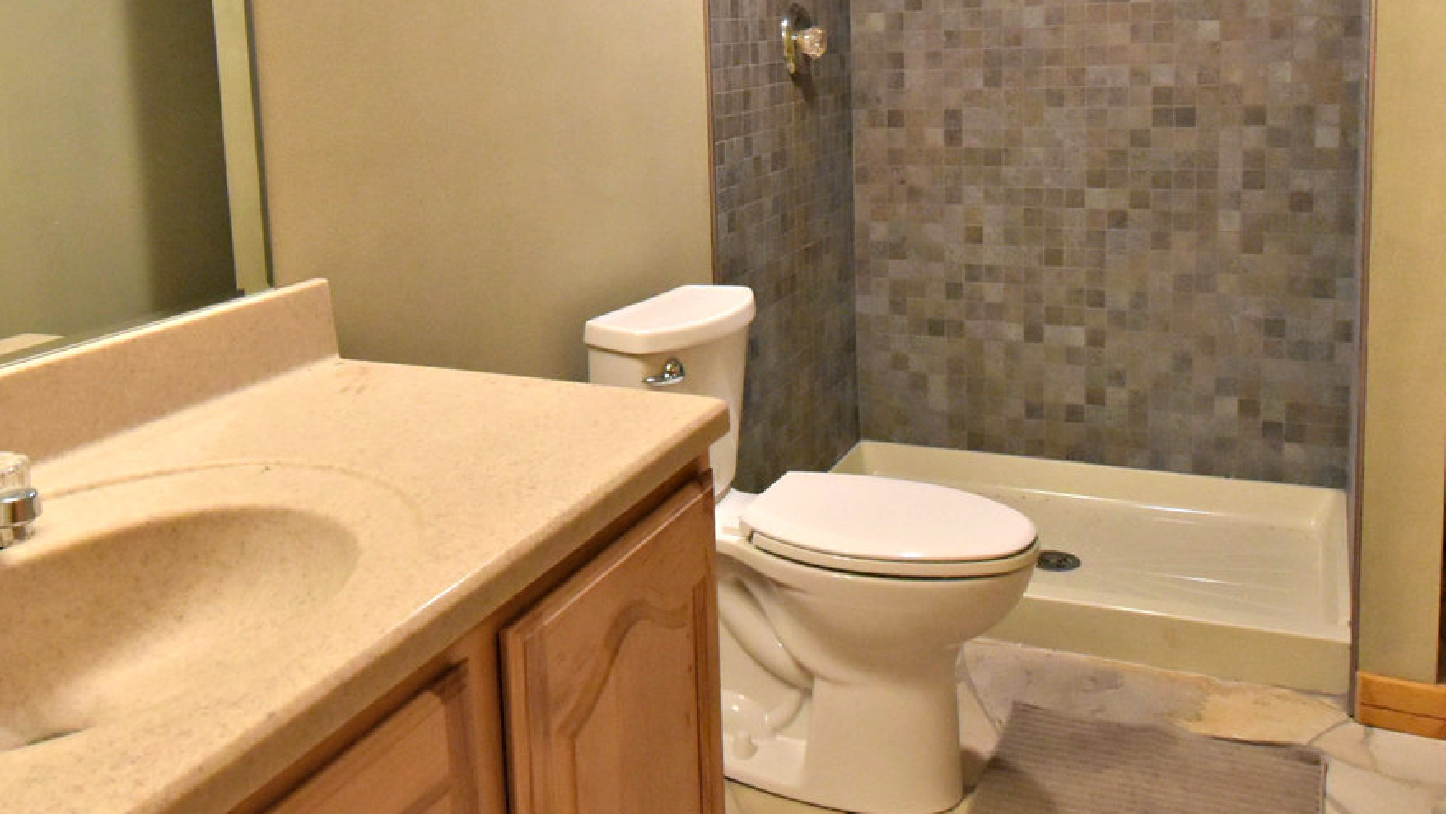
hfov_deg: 65.9
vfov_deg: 39.4
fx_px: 1112
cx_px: 642
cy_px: 232
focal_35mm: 29
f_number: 7.1
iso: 2000
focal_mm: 10
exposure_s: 1/15
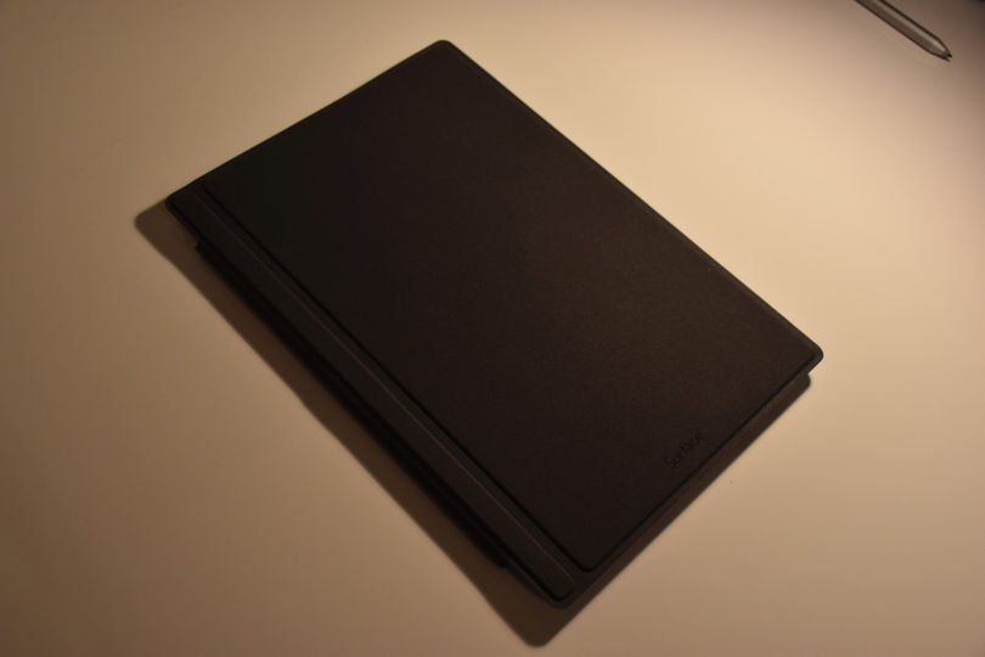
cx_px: 492
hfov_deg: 49.6
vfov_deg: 34.2
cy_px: 328
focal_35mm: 39
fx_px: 1067
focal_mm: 26
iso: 560
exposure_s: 1/60
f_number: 4
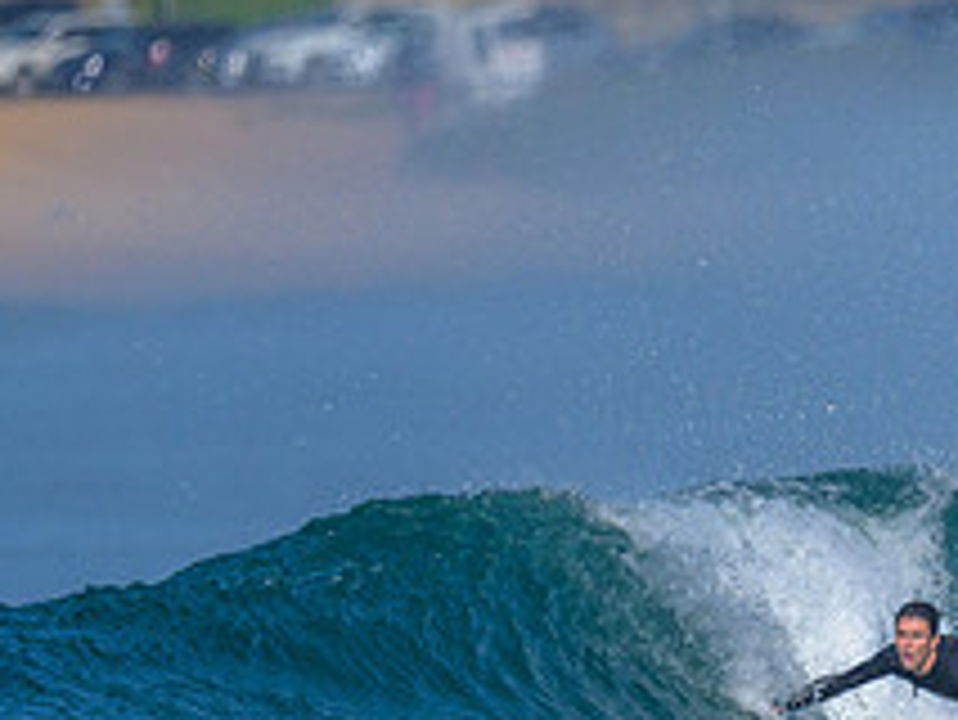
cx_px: 1093
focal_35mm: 2885
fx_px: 79888
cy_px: 690
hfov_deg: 0.7
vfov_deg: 0.5
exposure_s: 1/2000
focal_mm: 800
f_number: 6.3
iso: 220
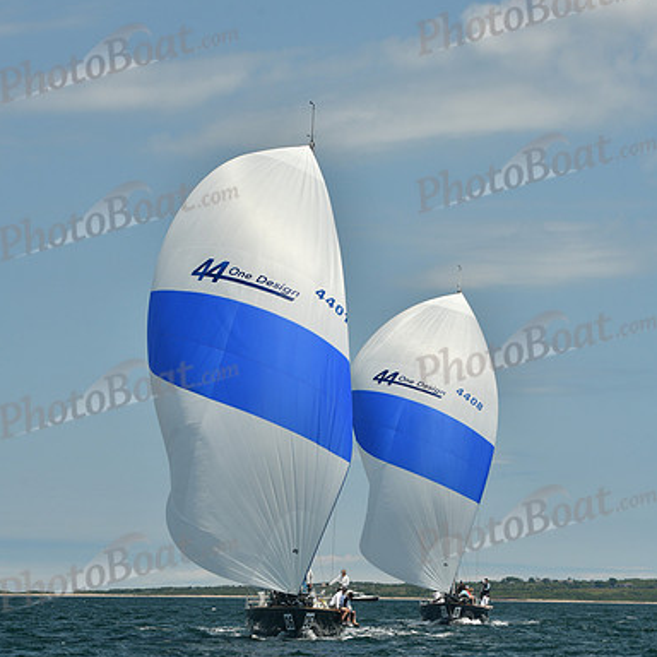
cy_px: 282
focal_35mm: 131
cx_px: 328
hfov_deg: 13.3
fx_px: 2813
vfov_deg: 13.3
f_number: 8
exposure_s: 1/640
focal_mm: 102
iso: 320
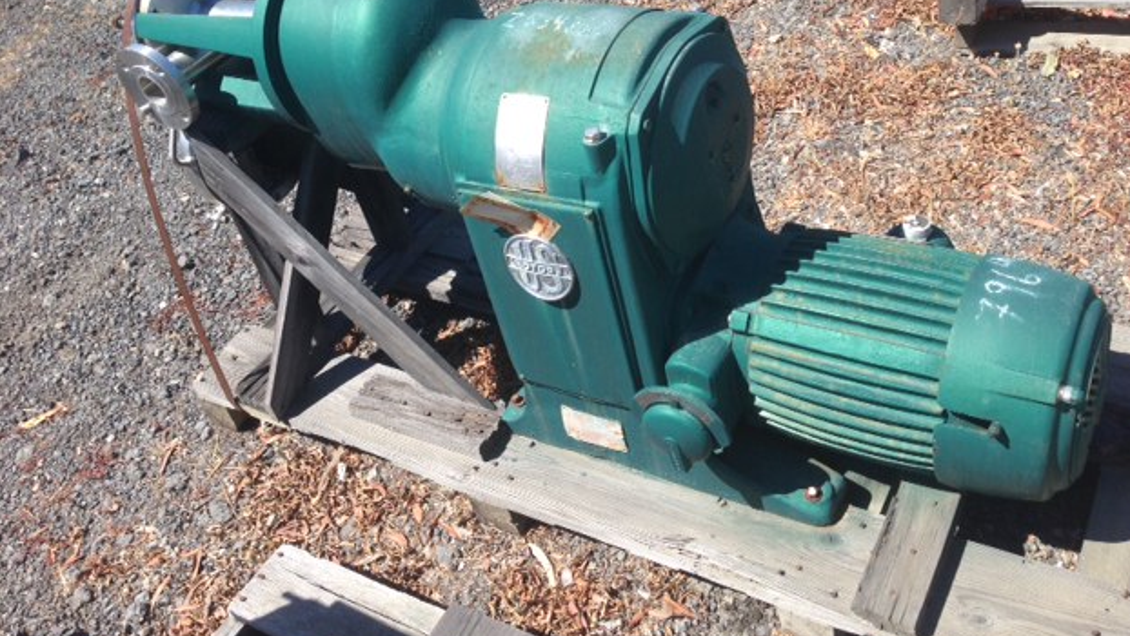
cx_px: 578
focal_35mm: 37
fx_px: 1109
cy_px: 224
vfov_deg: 31.8
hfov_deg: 54.0
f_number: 2.4
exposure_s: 1/1022
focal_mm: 4.12
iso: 50
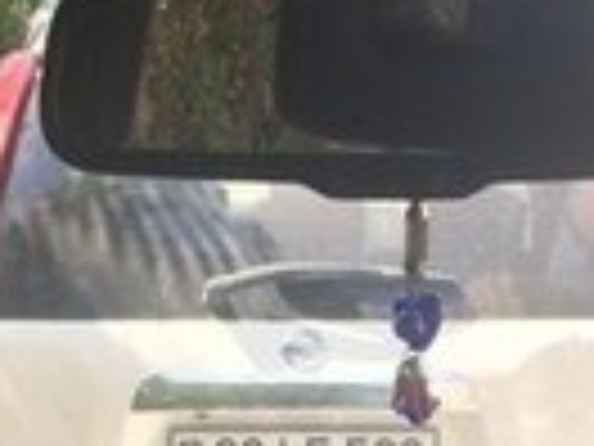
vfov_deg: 9.2
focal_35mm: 145
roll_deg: -2.3
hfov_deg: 13.6
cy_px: 1052
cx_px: 392
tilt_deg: -17.6
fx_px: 2488
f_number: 2.2
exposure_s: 1/233
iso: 32
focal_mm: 4.15
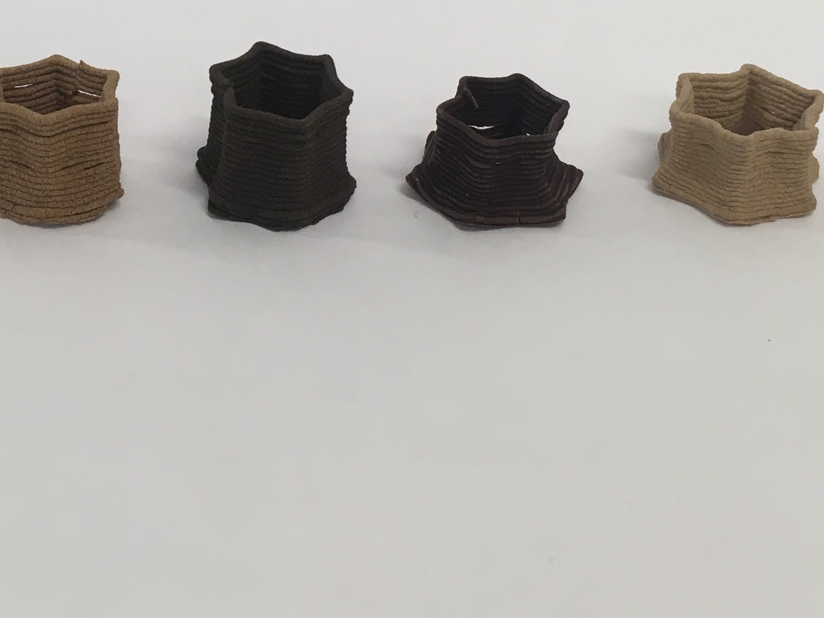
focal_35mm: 68
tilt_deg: -31.5
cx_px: 227
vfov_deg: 21.2
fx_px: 1619
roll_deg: -3.0
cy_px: 80
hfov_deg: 28.2
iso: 25
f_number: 2.2
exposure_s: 1/33
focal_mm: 4.15
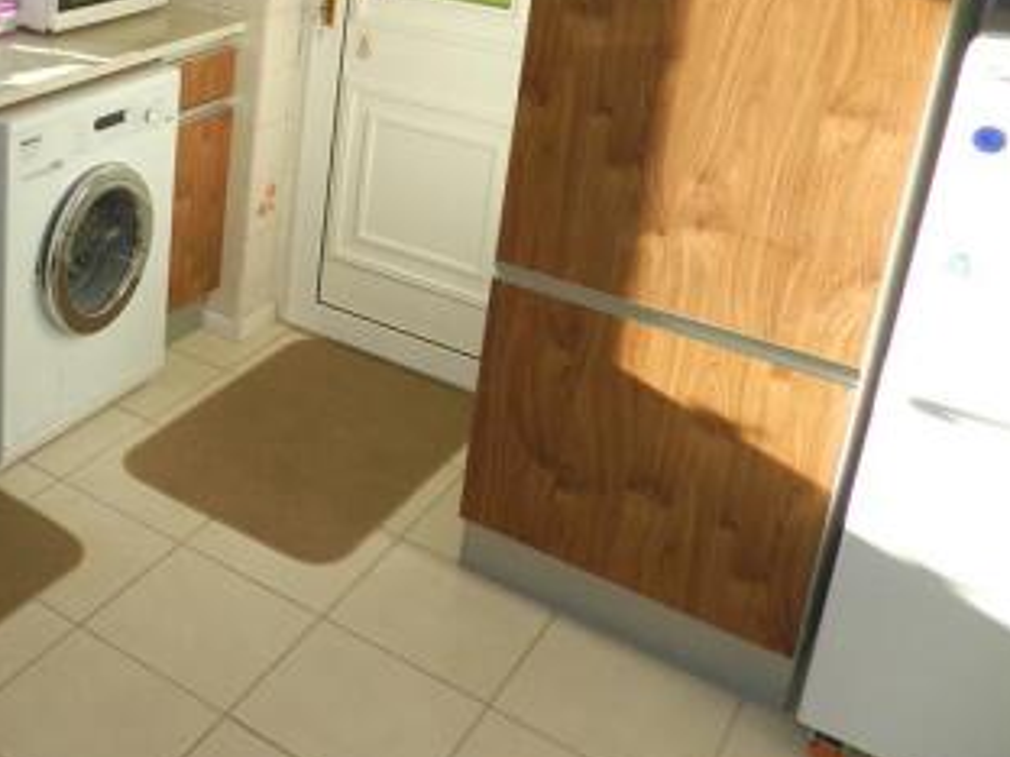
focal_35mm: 43
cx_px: 79
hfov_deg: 40.2
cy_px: 115
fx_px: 1255
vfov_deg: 32.4
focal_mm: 4
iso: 160
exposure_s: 1/250
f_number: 3.4
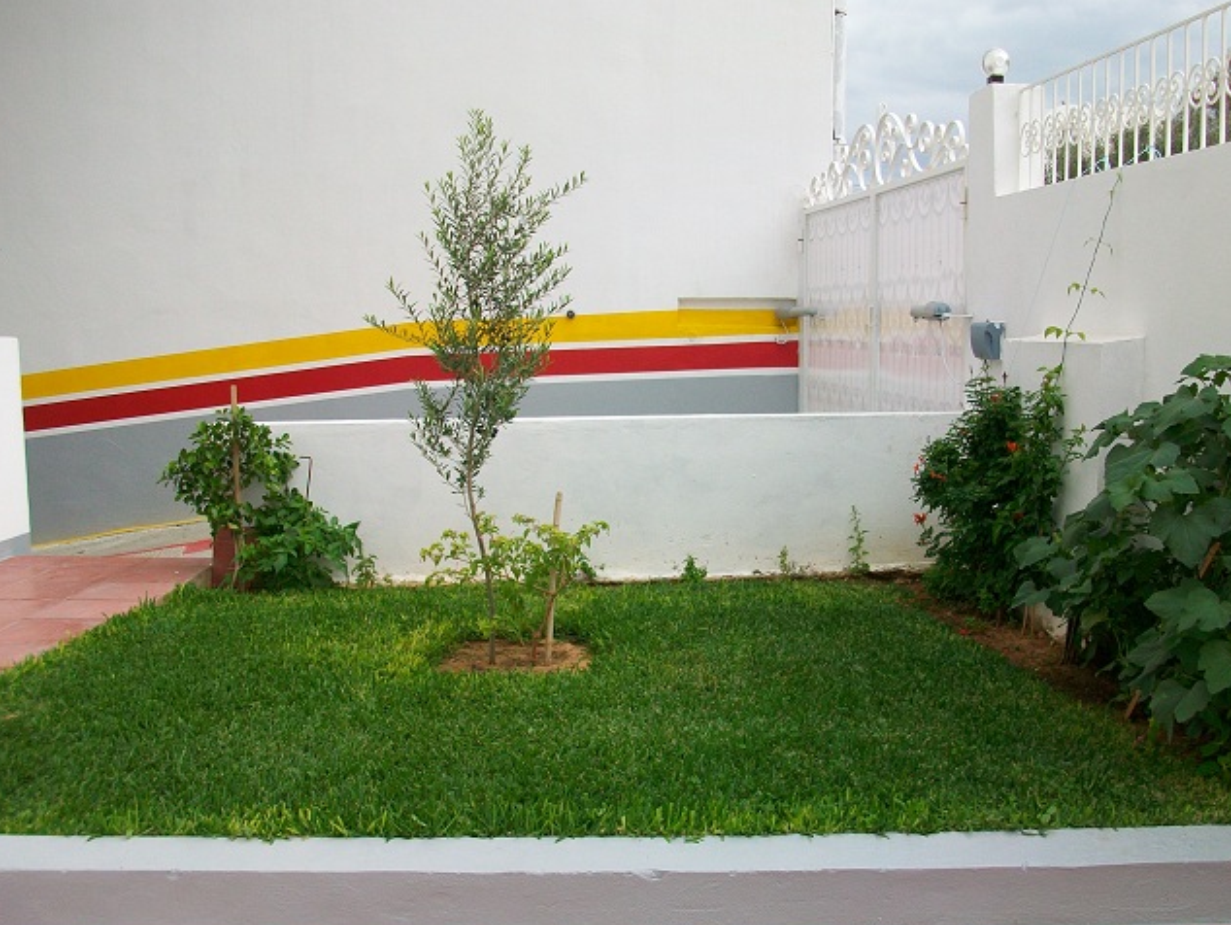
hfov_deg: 50.1
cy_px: 457
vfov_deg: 38.7
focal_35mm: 37
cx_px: 659
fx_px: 1316
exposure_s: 1/500
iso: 64
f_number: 2.8
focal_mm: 5.7
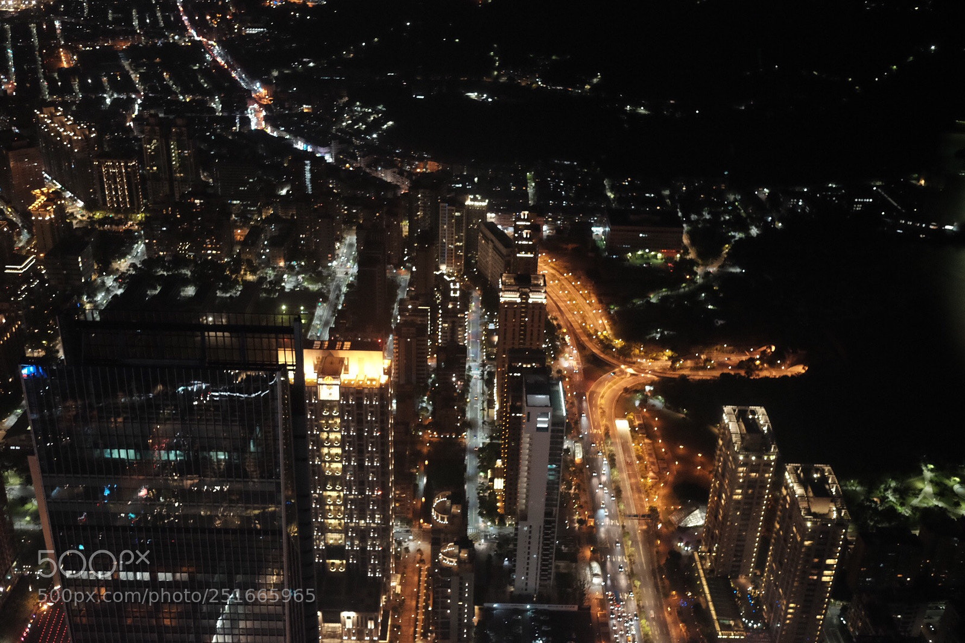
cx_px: 482
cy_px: 322
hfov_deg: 54.4
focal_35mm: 35
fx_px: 938
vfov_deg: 37.9
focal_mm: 23
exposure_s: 1/15
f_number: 2.2
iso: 3200
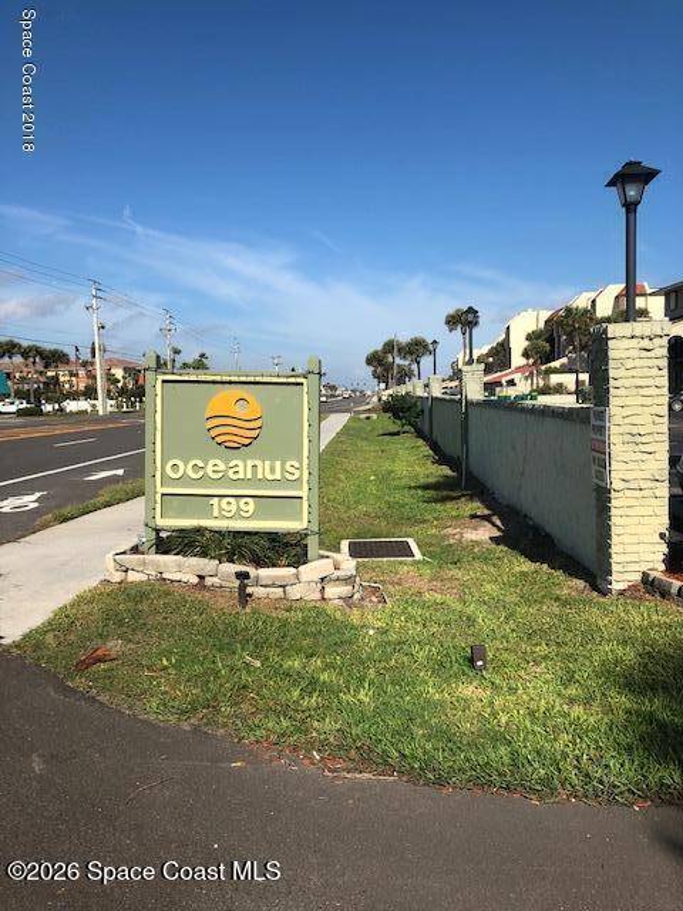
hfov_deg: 49.7
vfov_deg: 63.4
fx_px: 737
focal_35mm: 28
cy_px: 456
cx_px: 342
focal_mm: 3.99
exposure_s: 1/3040
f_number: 1.8
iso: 25
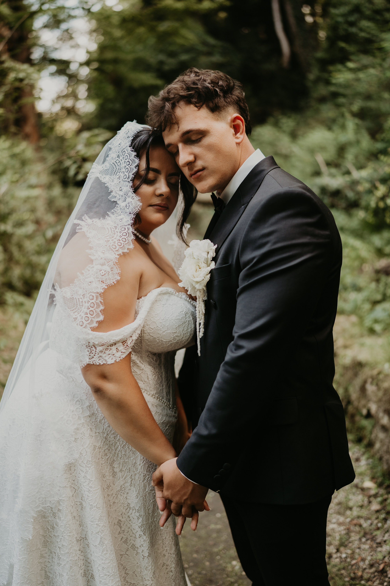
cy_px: 293
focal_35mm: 35
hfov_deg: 37.9
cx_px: 195
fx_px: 569
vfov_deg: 54.4
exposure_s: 1/500
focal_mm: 35
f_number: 1.4
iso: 400
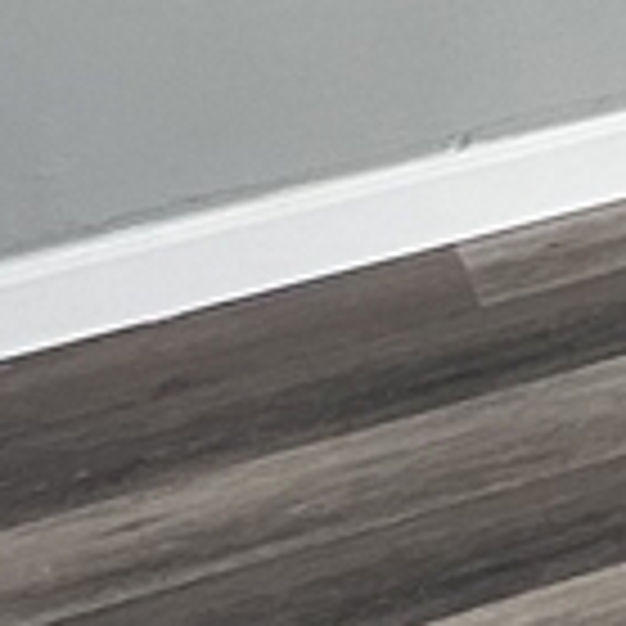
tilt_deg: -6.4
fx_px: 3458
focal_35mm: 169
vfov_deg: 9.1
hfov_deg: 9.0
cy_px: -968
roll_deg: +3.6
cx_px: 1671
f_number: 1.5
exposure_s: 1/88
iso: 125
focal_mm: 5.7
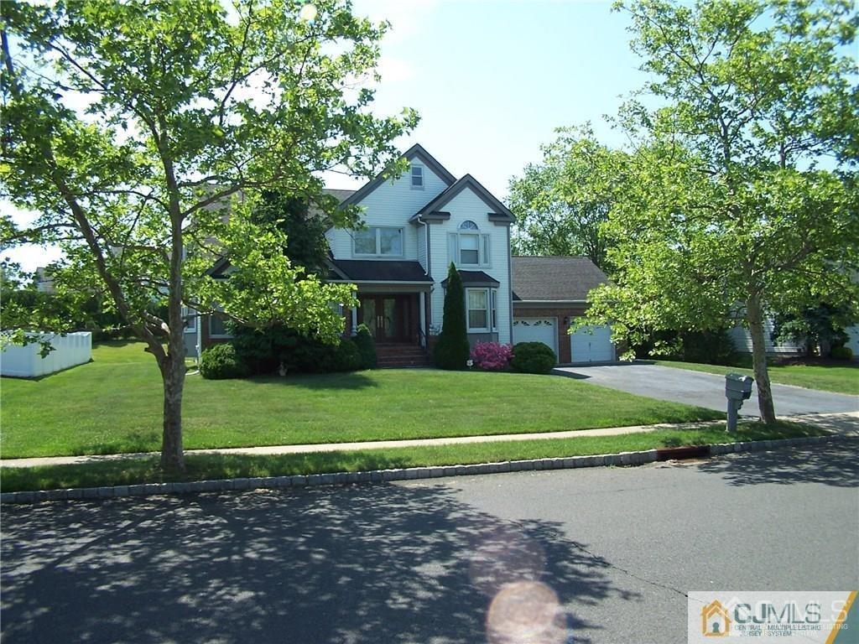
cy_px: 322
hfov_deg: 49.0
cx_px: 430
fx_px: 943
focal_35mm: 38
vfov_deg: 37.7
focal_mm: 6.3
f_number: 2.8
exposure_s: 1/500
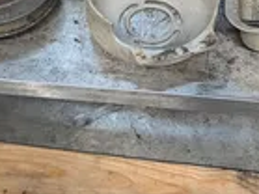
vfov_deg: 20.7
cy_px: 12
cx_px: 138
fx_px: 516
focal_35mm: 69
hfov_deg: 28.2
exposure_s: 1/120
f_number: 1.68
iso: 578
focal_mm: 6.9
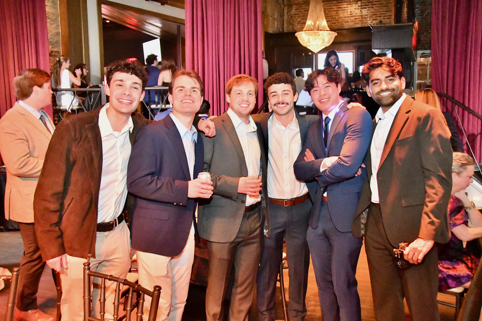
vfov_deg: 40.0
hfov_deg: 57.2
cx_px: 241
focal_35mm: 33
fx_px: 442
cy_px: 160
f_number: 5.6
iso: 9000
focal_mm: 22
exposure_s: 1/60
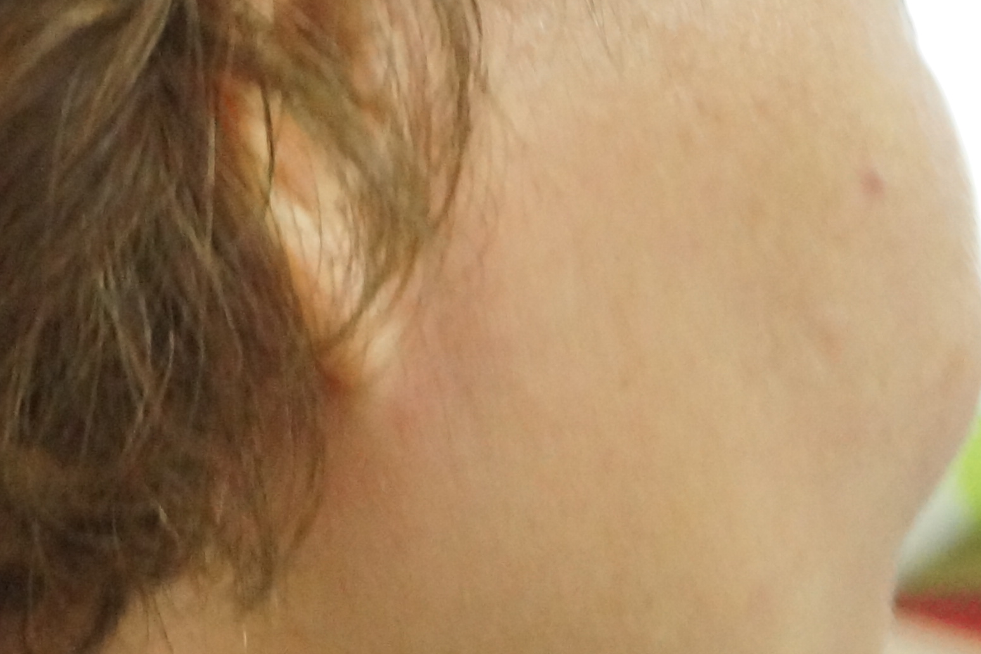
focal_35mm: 262
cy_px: 186
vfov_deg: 5.3
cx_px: -26
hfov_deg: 7.8
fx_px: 7128
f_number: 5.6
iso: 3200
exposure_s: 1/100
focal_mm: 55
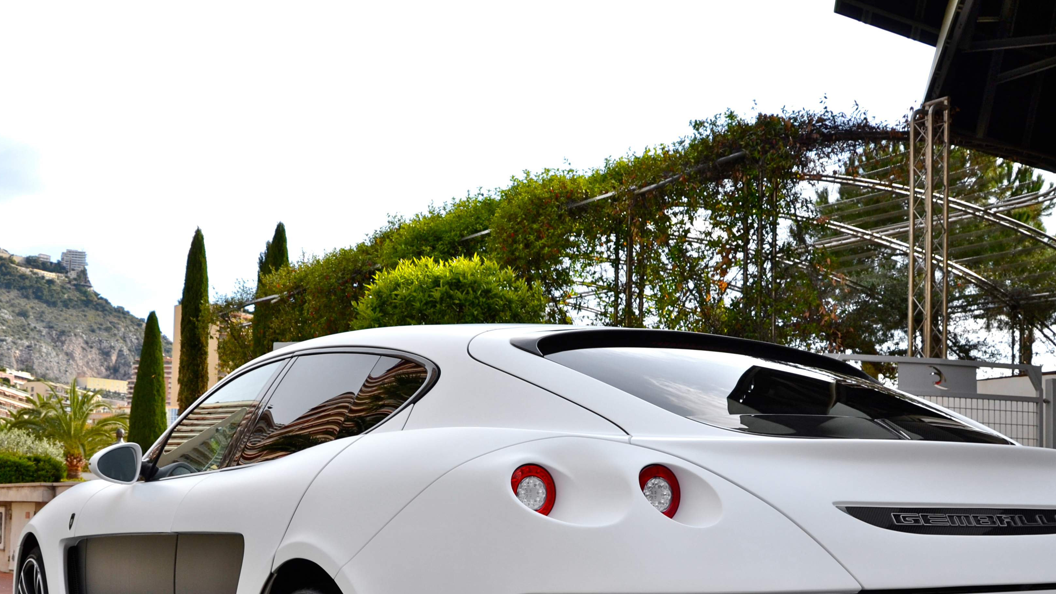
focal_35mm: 47
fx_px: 1309
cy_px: 470
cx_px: 510
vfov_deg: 25.2
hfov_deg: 43.9
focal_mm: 21
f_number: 7.1
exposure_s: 1/200
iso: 100
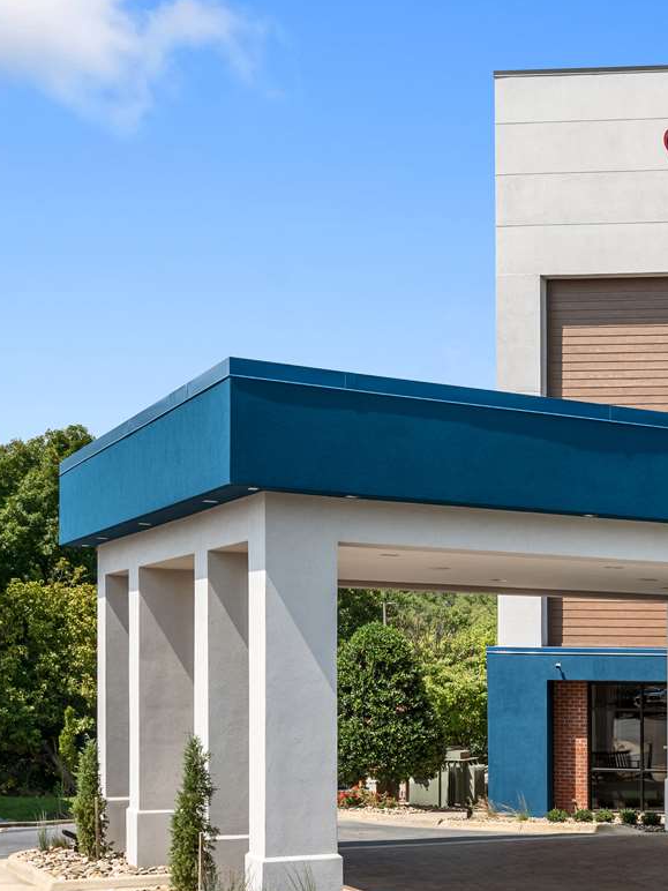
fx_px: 1441
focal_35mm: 56
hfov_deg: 23.6
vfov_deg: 34.3
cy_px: 499
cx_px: 818
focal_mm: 30
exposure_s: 1/250
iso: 100
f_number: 9
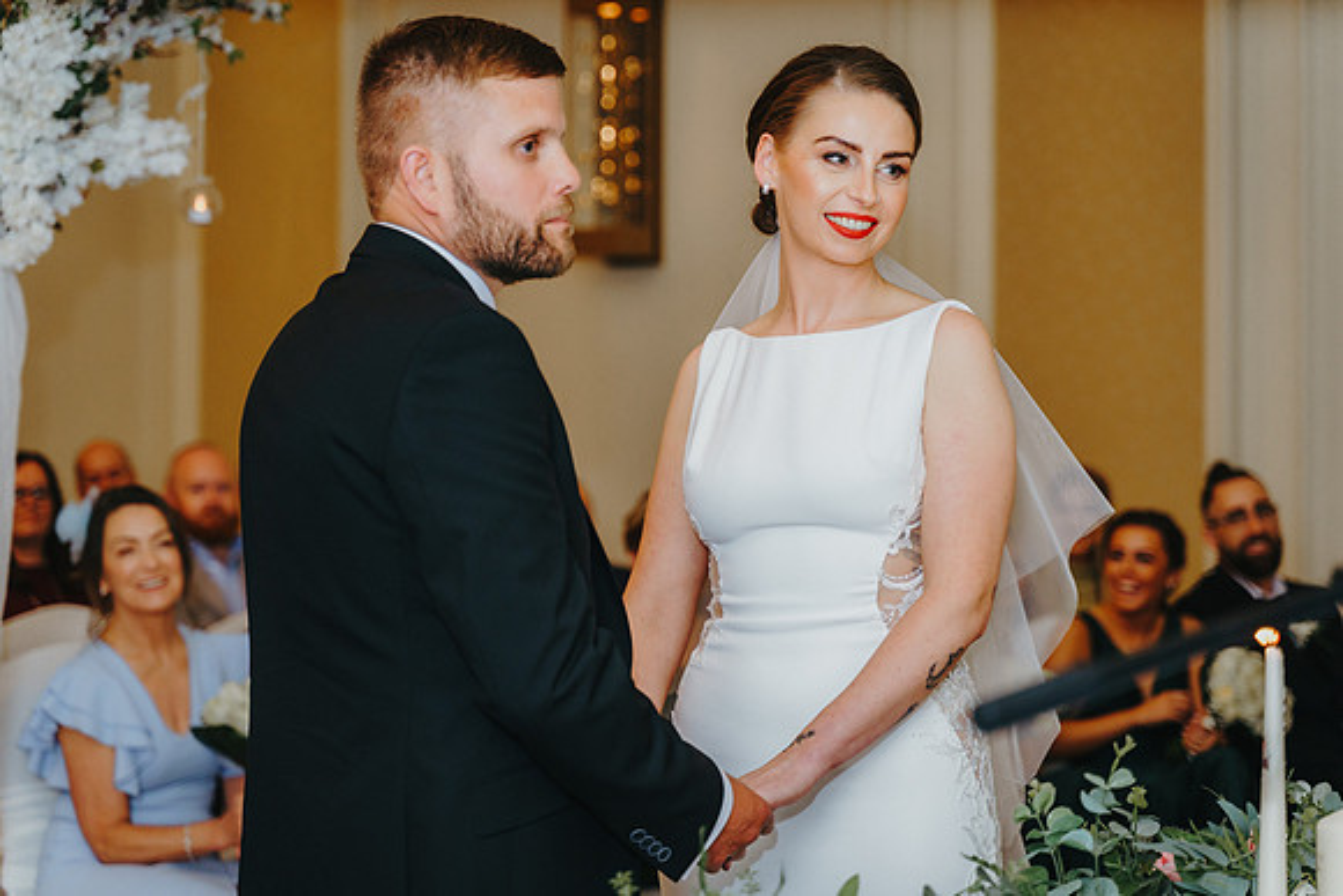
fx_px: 2956
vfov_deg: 17.2
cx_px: 671
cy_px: 423
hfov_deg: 25.6
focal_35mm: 79
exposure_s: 1/250
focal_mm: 75
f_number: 3.2
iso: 1250
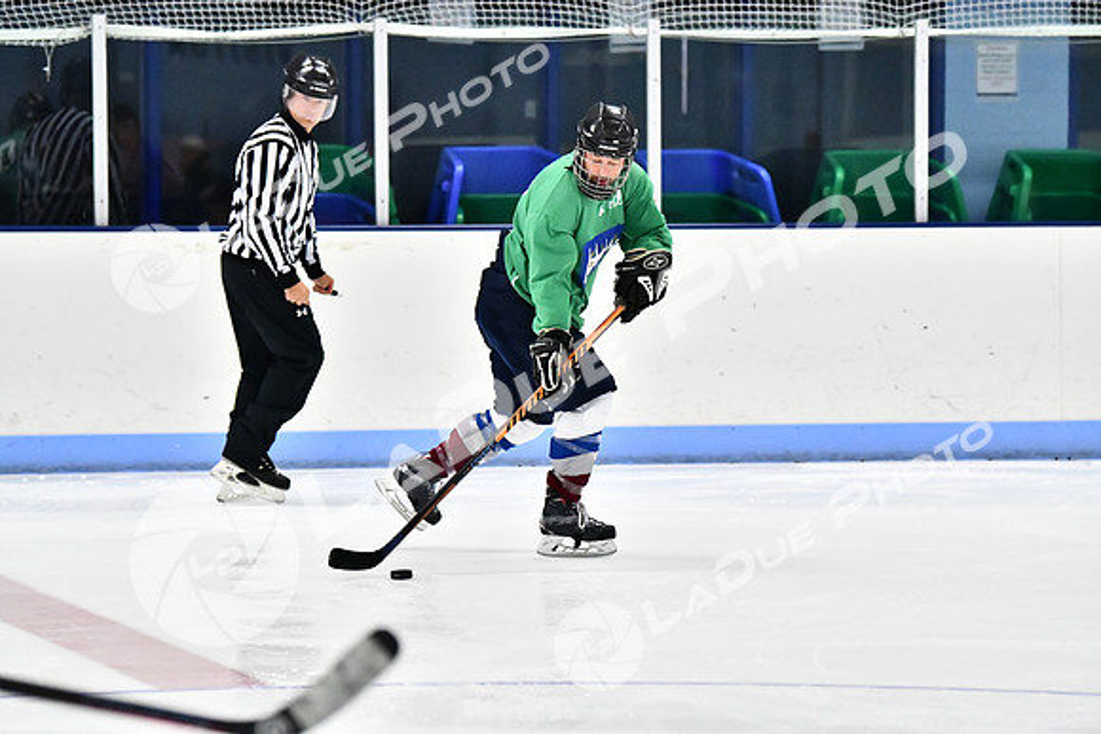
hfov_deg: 10.2
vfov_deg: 6.8
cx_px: 550
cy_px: 367
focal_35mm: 202
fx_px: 6194
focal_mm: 135
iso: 8000
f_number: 2.8
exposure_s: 1/1600
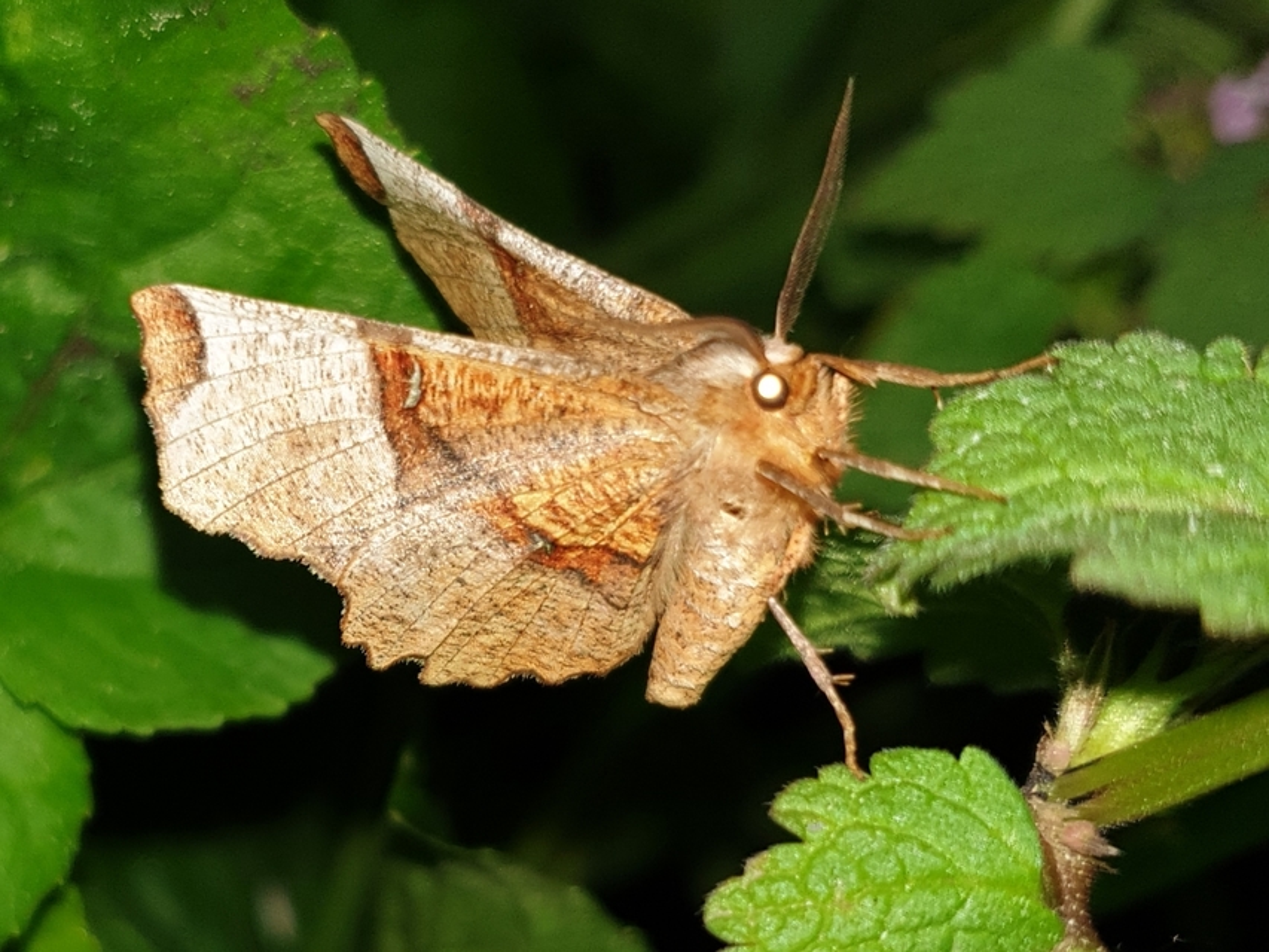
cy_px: 476
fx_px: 953
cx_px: 634
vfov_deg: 53.1
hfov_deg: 67.3
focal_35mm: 26
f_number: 1.5
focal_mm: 4.3
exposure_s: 1/149
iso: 50
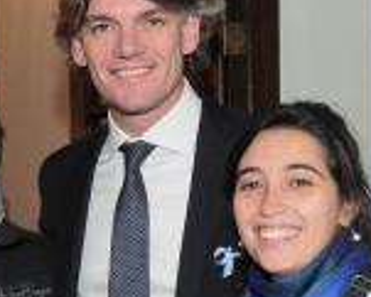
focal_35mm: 67
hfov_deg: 27.4
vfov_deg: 22.2
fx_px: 736
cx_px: 47
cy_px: 279
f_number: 5.6
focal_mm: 24
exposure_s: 1/60
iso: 320
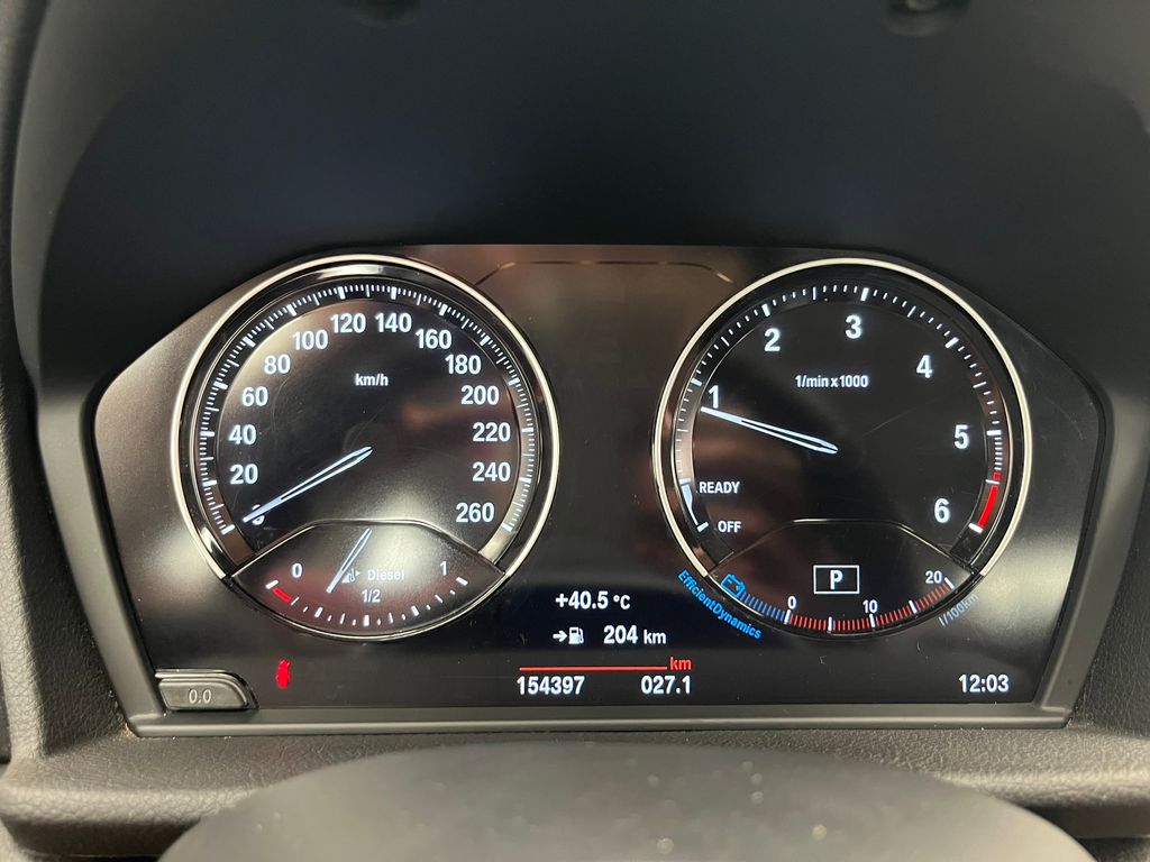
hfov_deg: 67.3
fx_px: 864
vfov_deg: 53.1
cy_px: 431
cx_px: 575
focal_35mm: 26
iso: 500
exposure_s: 1/43
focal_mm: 5.1
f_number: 1.6
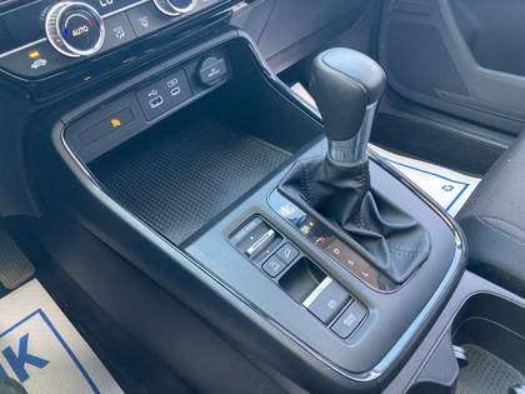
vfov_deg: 49.7
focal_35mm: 28
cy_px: 197
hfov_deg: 63.4
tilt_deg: -42.2
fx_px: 425
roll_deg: +7.3
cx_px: 262
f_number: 1.8
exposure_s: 1/50
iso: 160
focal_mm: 3.99
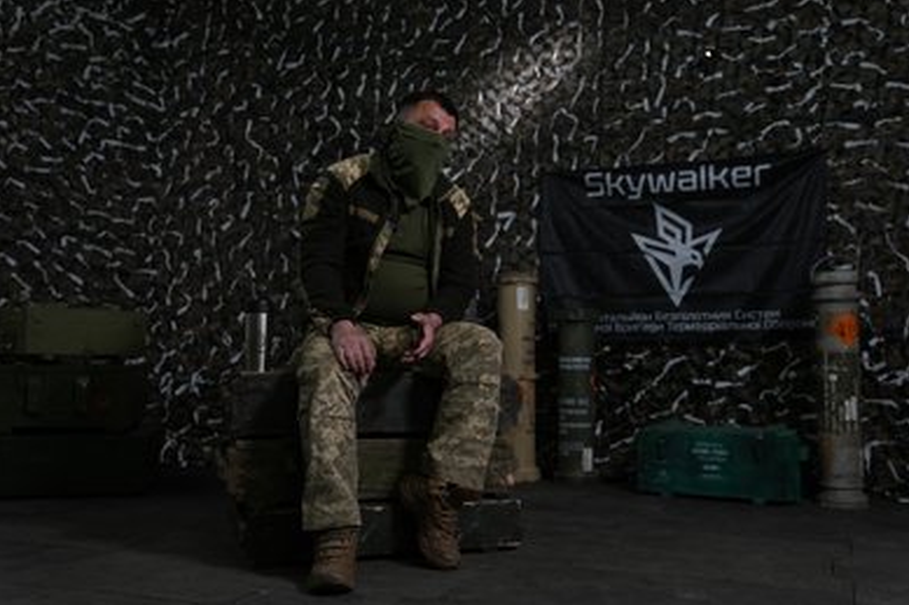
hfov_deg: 54.5
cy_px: 302
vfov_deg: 37.8
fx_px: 883
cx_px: 460
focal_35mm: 35
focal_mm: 34
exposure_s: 1/60
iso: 640
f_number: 2.8
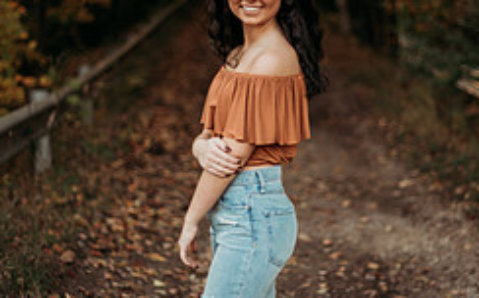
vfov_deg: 13.9
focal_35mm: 94
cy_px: 127
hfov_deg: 22.1
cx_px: 281
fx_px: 1226
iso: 125
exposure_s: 1/640
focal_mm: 50
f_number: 1.4
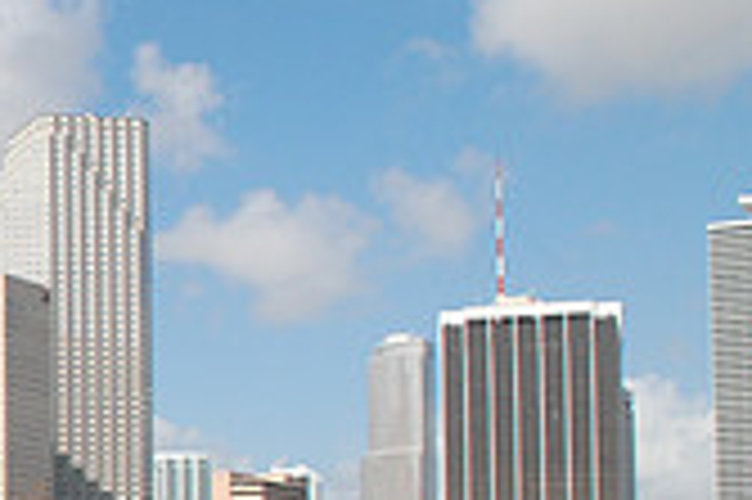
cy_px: 536
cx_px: -437
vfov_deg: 14.2
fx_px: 1962
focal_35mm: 94
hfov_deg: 18.7
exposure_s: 1/400
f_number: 10
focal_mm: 18
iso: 320
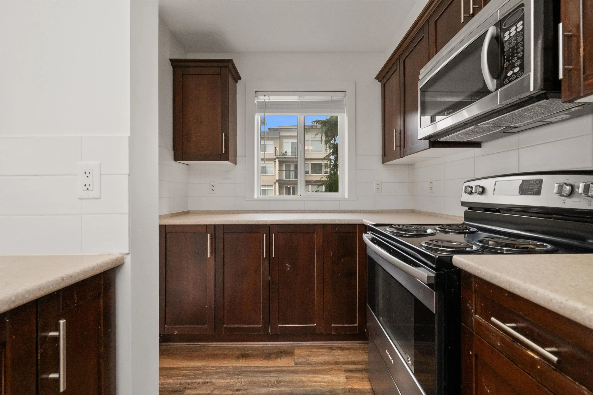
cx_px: 296
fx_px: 247
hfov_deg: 100.4
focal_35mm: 15
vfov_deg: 77.3
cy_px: 198
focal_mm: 10
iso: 320
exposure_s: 1/100
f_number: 6.3
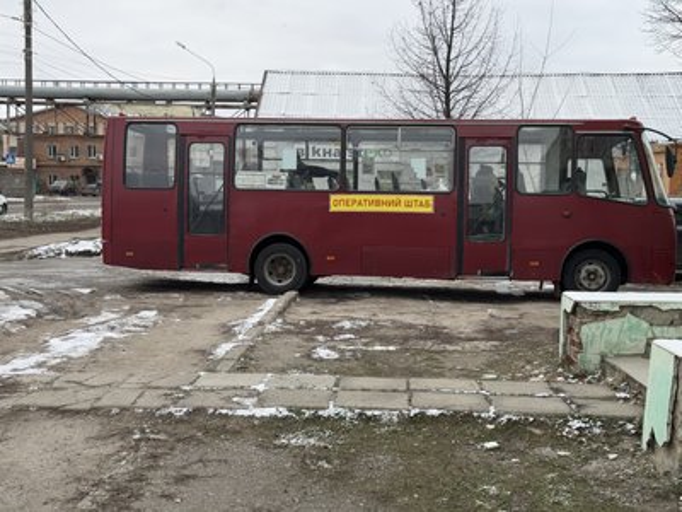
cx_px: 341
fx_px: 946
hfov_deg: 39.7
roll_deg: +0.6
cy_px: 256
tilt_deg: -7.0
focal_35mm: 48
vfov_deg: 30.3
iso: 64
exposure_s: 1/430
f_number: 1.78
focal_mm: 6.76
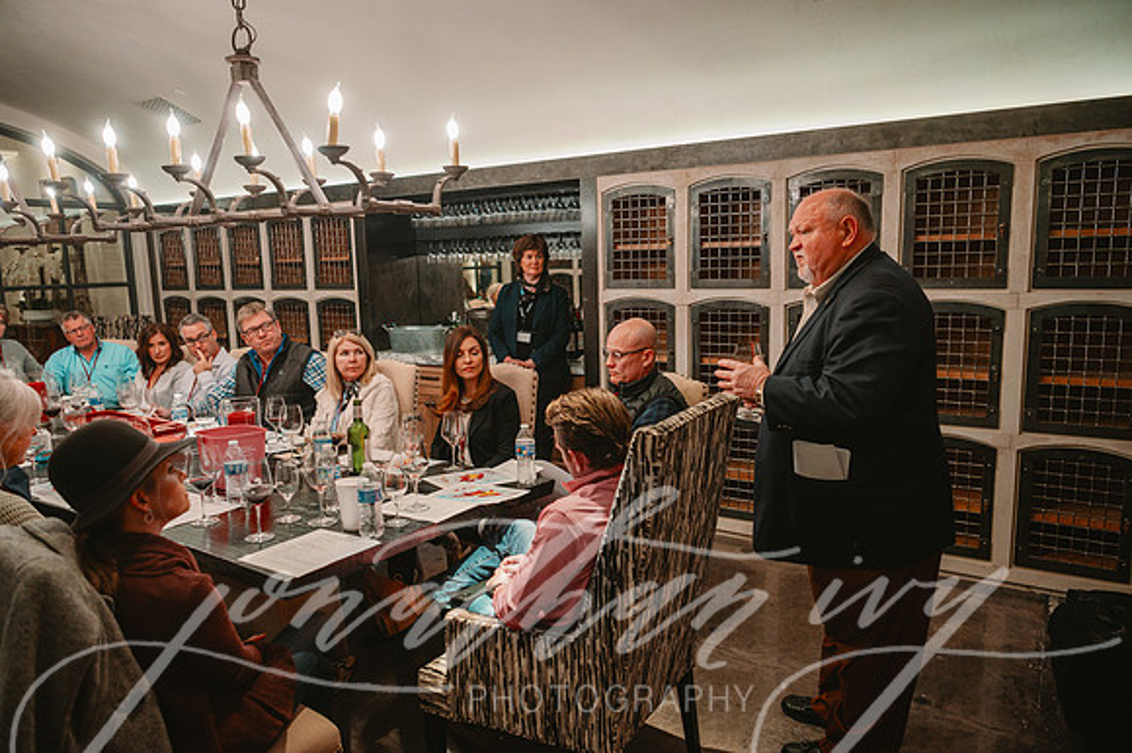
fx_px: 754
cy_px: 376
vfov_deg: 53.1
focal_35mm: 24
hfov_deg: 73.8
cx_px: 566
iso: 1600
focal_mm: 24
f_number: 2.8
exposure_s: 1/160
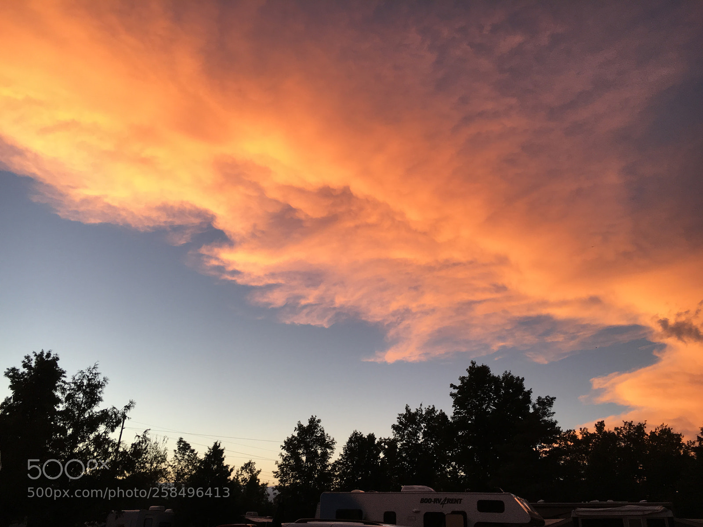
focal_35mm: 29
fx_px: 589
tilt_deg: +23.6
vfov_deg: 48.2
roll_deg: -1.4
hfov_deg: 61.7
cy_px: 264
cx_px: 352
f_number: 2.2
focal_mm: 4.15
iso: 40
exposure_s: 1/120
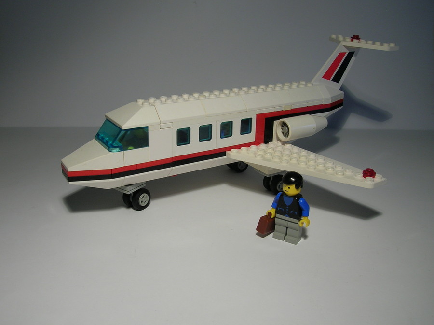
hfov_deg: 54.0
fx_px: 426
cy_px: 162
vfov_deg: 41.7
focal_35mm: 34
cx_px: 217
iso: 50
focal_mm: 5.7
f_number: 4.9
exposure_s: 1/22
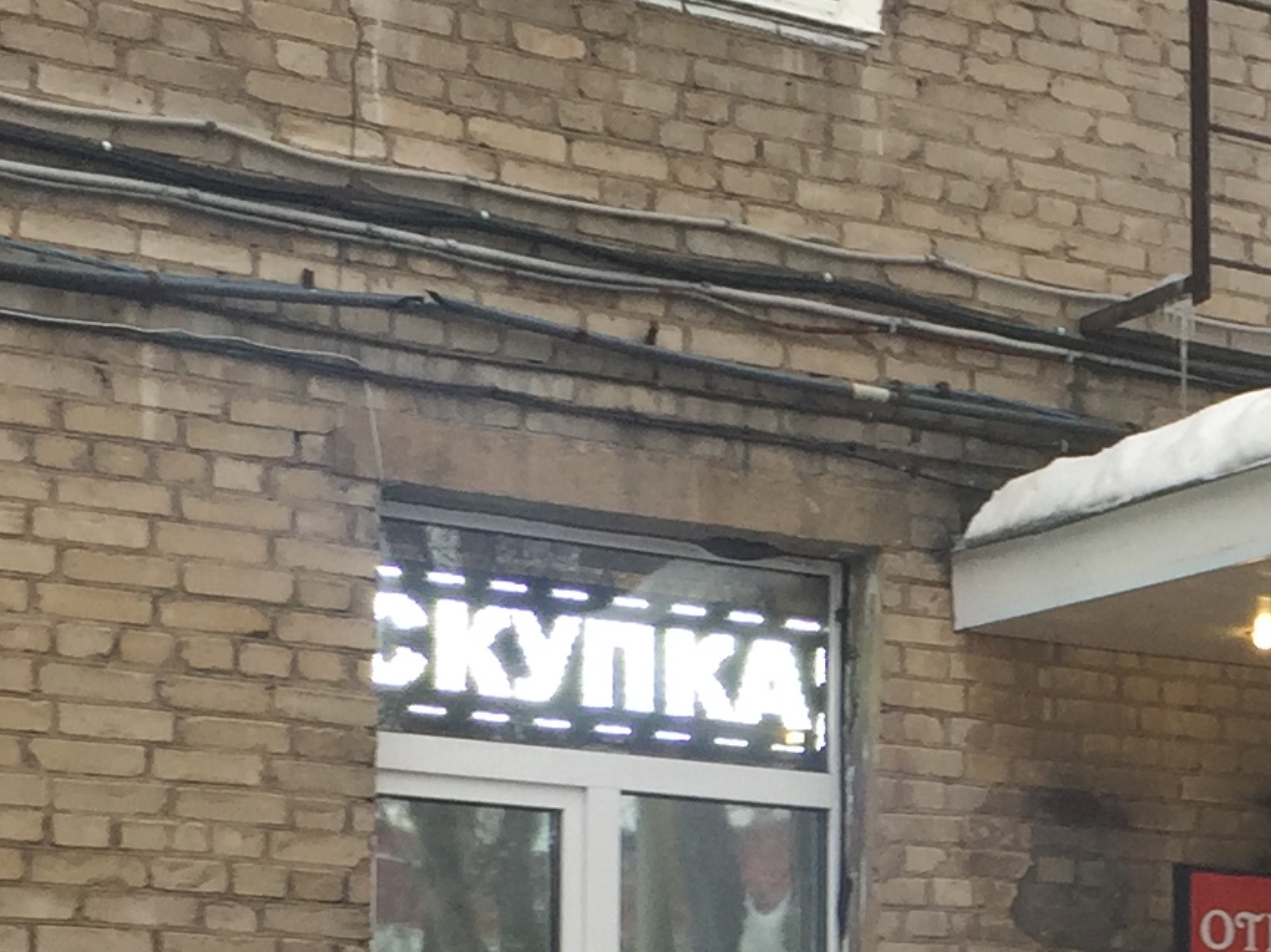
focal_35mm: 110
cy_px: 1113
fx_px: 4037
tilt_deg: +3.7
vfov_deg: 13.1
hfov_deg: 17.3
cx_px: 1373
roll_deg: -0.2
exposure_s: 1/50
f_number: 2.2
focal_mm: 4.15
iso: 40
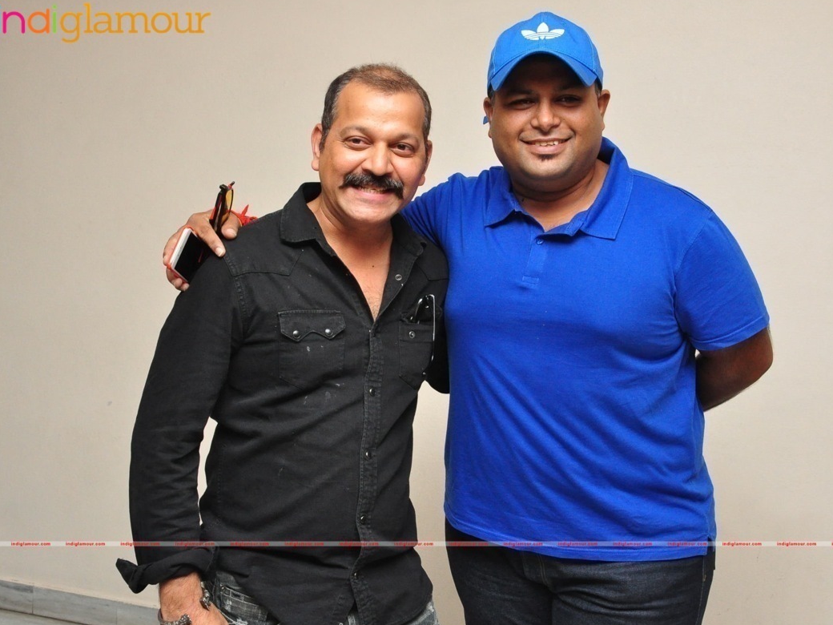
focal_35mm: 42
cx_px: 413
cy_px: 312
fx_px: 1000
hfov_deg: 45.2
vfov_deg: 34.7
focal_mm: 25
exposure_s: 1/125
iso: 1600
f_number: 9
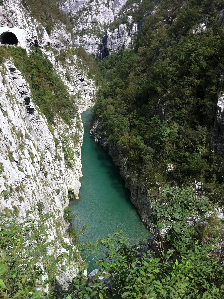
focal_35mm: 37
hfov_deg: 38.6
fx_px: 320
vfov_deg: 50.2
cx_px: 106
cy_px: 157
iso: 80
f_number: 2.8
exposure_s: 1/887
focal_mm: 3.85
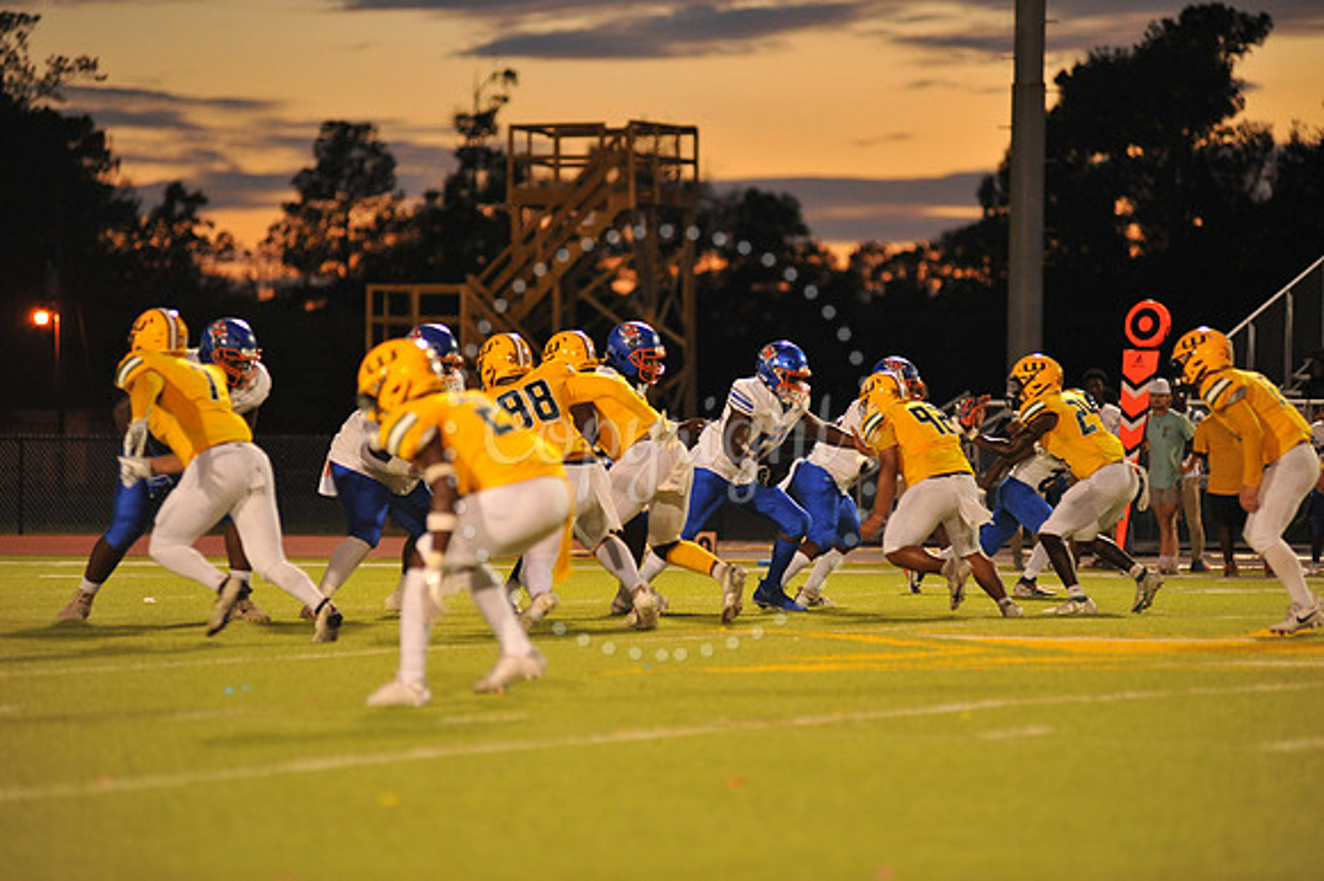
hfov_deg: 11.1
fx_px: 6800
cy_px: 440
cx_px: 662
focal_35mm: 185
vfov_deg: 7.4
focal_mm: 185
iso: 2000
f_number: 2.8
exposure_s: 1/250
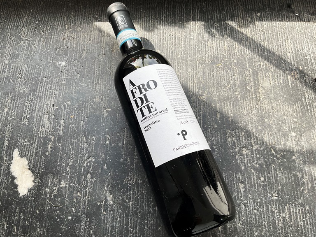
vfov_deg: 48.2
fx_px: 265
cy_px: 118
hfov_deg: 61.7
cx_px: 158
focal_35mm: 29
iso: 16
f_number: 1.8
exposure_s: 1/216
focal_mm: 3
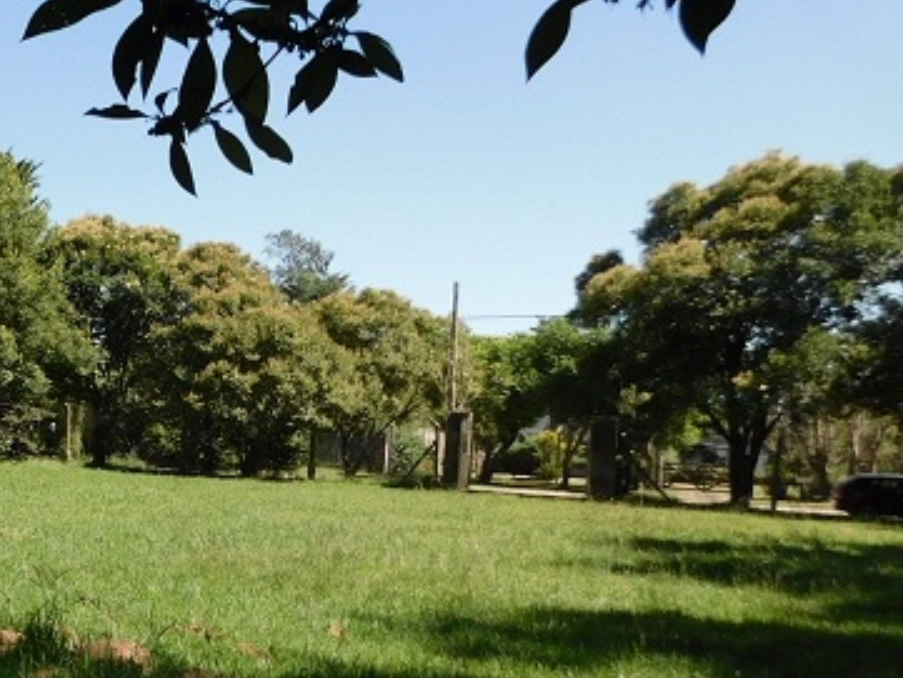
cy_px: 450
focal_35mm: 51
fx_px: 1331
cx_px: -88
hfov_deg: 32.9
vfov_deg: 28.4
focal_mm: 4
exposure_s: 1/1000
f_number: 3
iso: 125
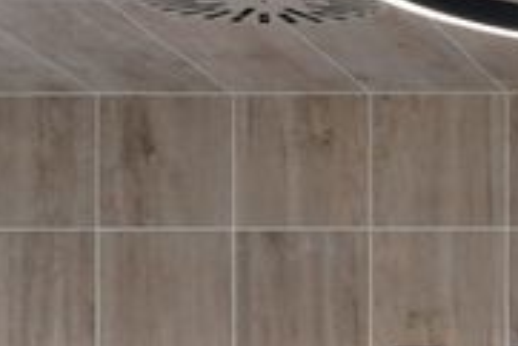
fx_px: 4810
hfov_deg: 5.9
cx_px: 1268
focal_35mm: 334
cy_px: 939
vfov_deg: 4.0
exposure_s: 1/160
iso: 5000
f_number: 5
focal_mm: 59
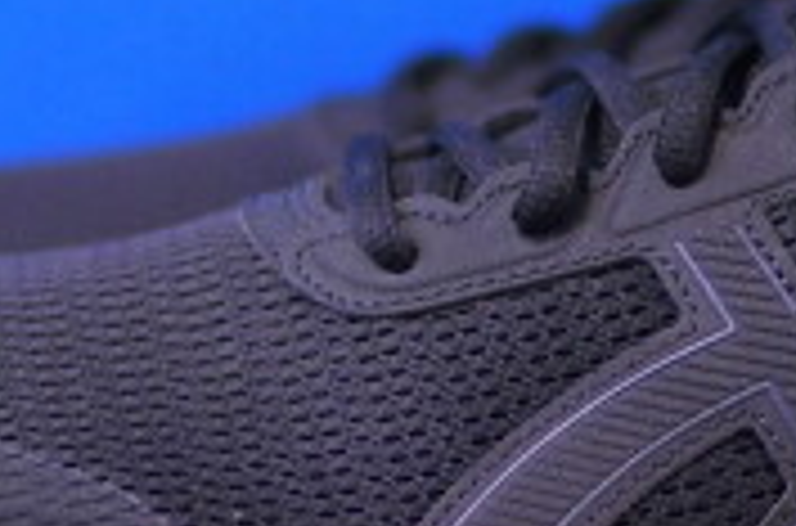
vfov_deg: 4.0
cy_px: -124
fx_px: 7476
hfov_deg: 6.1
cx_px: 854
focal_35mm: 339
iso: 250
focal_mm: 50
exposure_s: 1/320
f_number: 2
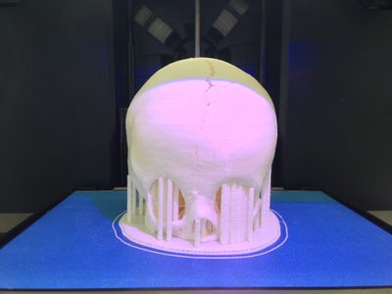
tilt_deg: -6.3
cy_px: 147
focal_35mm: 33
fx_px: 374
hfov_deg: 55.4
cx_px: 196
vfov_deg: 42.9
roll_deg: +0.6
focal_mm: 4.12
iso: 160
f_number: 2.4
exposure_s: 1/20
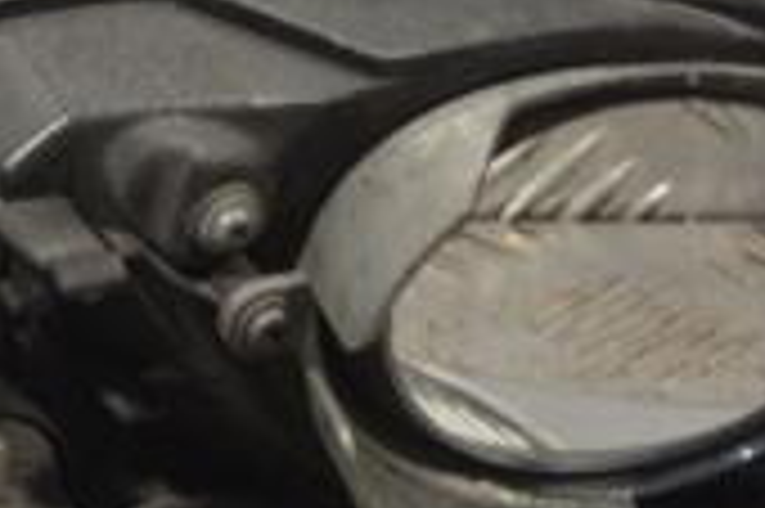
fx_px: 6194
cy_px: 198
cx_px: 194
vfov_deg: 4.7
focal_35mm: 292
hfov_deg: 7.1
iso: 220
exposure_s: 1/30
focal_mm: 55
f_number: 5.6
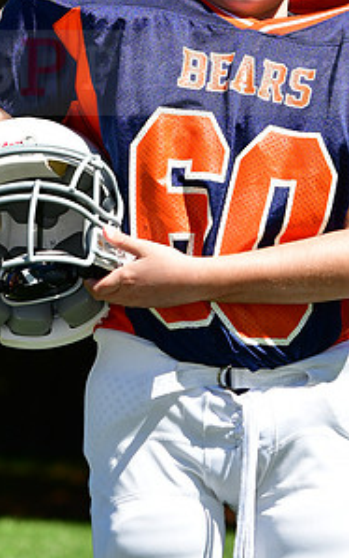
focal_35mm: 303
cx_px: 217
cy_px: 56
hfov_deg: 4.3
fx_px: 4609
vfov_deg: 6.9
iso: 400
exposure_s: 1/2500
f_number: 4.5
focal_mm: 102
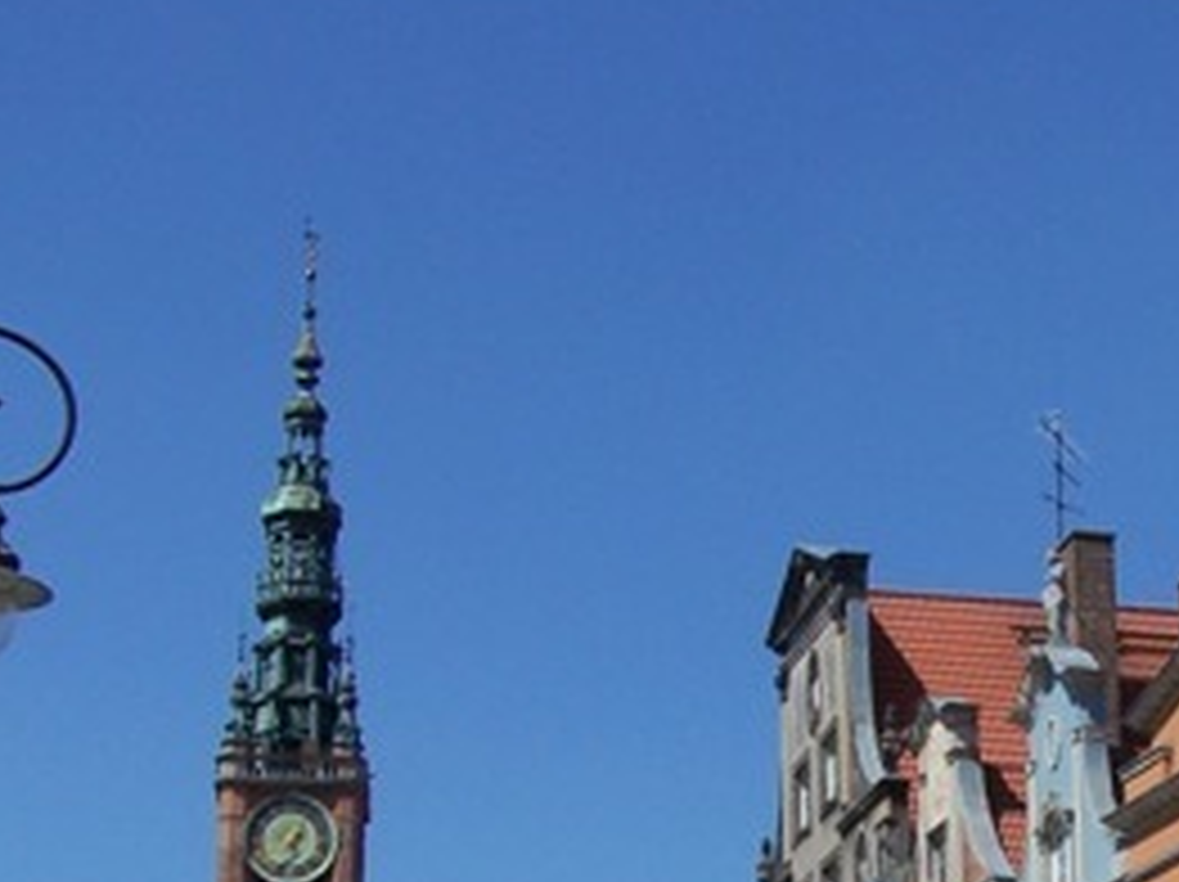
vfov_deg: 15.6
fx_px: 3165
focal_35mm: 93
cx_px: 963
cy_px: 878
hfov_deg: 20.8
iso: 64
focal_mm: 6.3
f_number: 4
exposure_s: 1/800
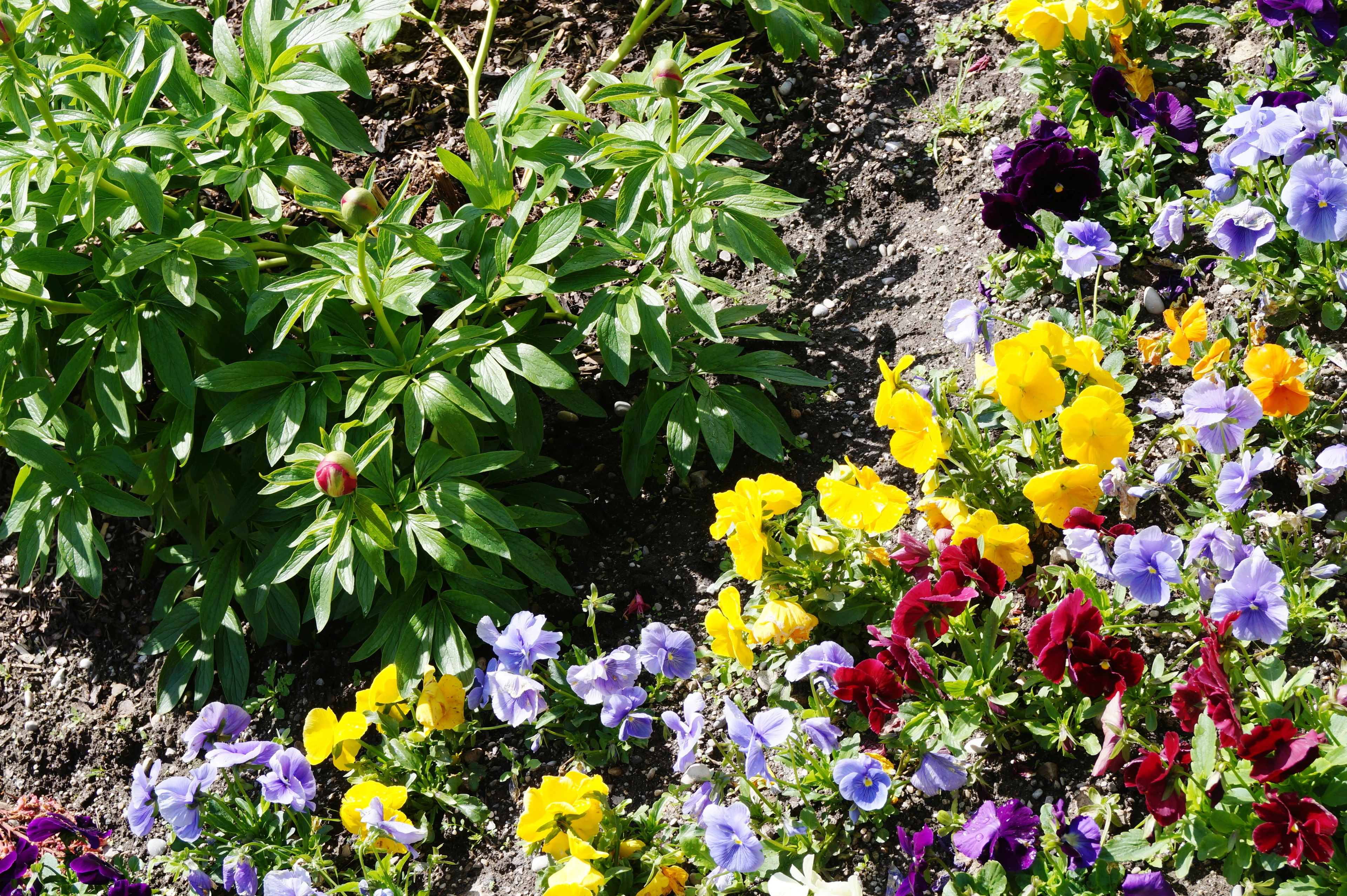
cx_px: 674
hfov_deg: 37.9
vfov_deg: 25.7
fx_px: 1963
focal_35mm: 52
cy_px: 448
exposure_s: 1/100
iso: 100
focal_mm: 35
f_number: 9
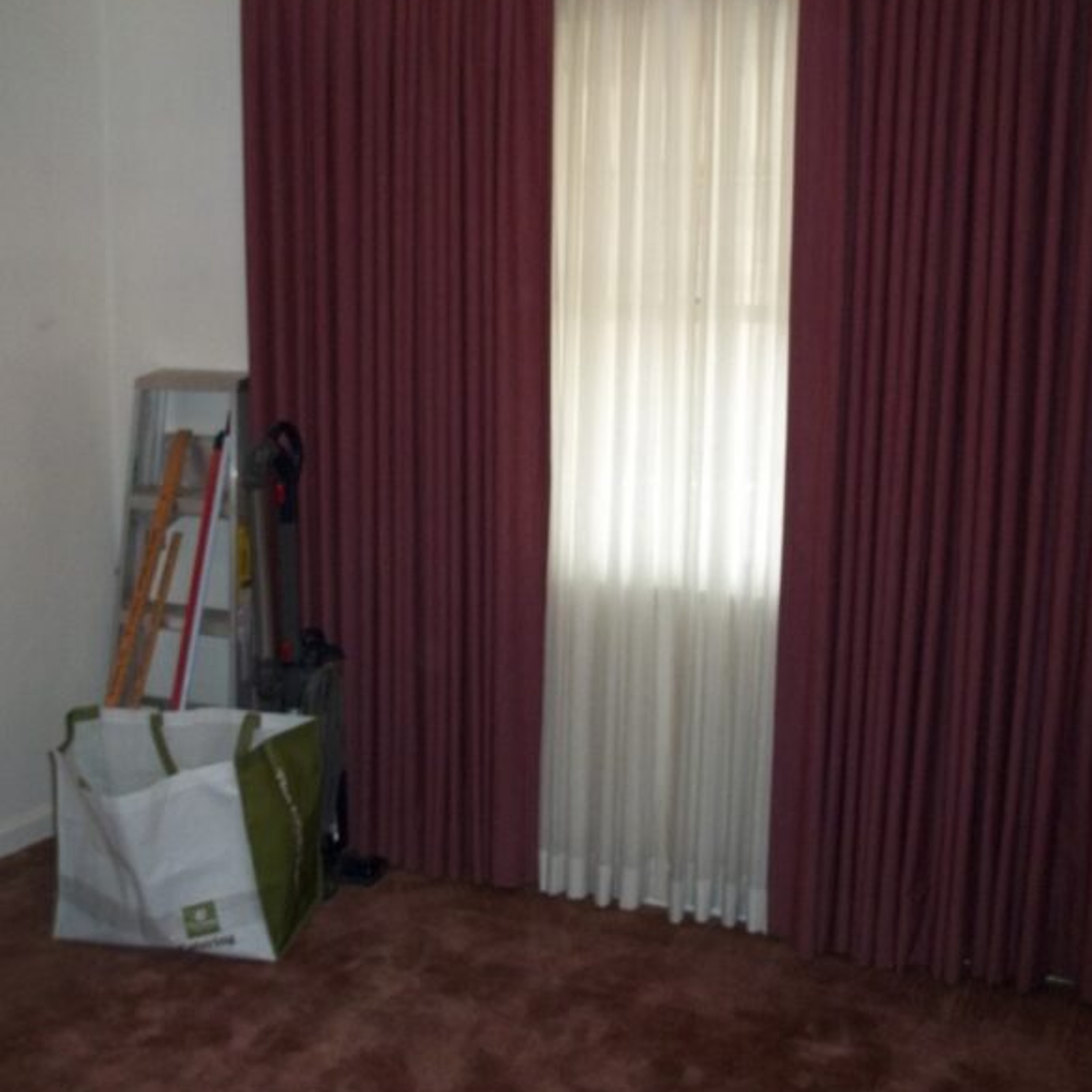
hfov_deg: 41.9
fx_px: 1428
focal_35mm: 40
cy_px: 538
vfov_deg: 41.9
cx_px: 539
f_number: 3.3
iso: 160
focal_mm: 5.9
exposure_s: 1/30
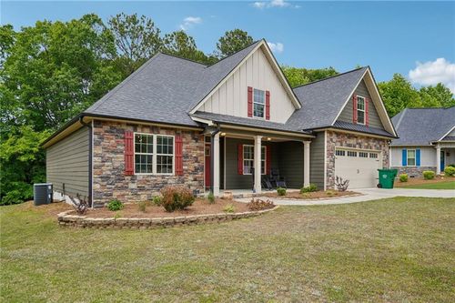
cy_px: 152
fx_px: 278
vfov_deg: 57.2
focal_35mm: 22
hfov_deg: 78.6
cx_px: 228
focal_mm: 22
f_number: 8
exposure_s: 1/60
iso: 100
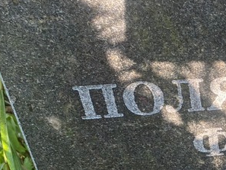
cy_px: 117
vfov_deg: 20.9
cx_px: 282
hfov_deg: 24.7
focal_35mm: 70
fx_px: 457
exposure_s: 1/121
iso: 40
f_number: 1.8
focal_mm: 4.25
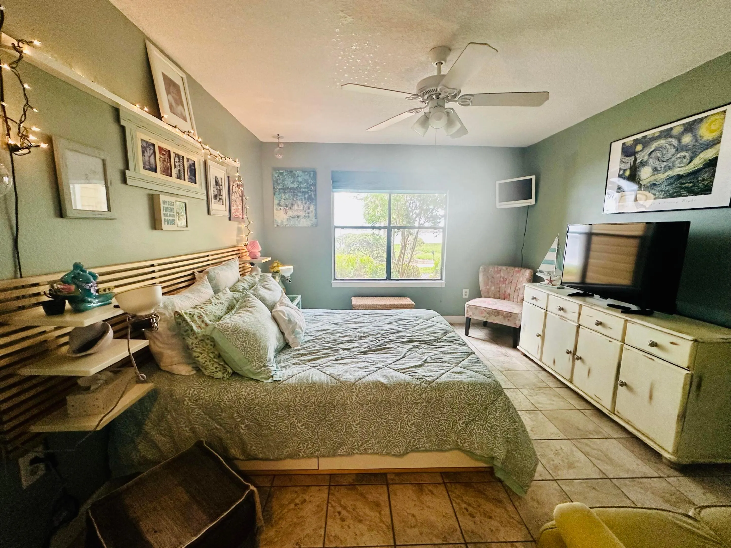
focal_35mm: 14
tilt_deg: -8.8
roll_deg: -1.6
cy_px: 274
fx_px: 296
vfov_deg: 85.7
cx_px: 366
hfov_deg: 102.1
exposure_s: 1/120
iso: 250
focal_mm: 2.22
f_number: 2.2
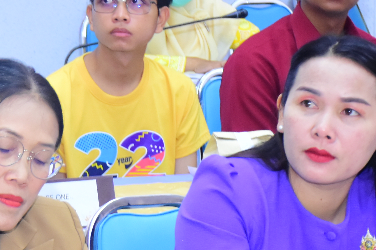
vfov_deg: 5.2
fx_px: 2736
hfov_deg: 7.7
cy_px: 159
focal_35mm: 262
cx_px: -211
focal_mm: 50
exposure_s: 1/80
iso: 1600
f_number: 6.3
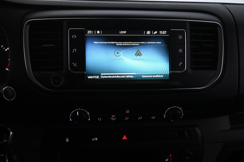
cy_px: 81
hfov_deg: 50.7
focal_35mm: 38
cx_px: 122
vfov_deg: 35.0
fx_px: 257
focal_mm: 38
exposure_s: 1/30
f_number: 5.6
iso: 2000
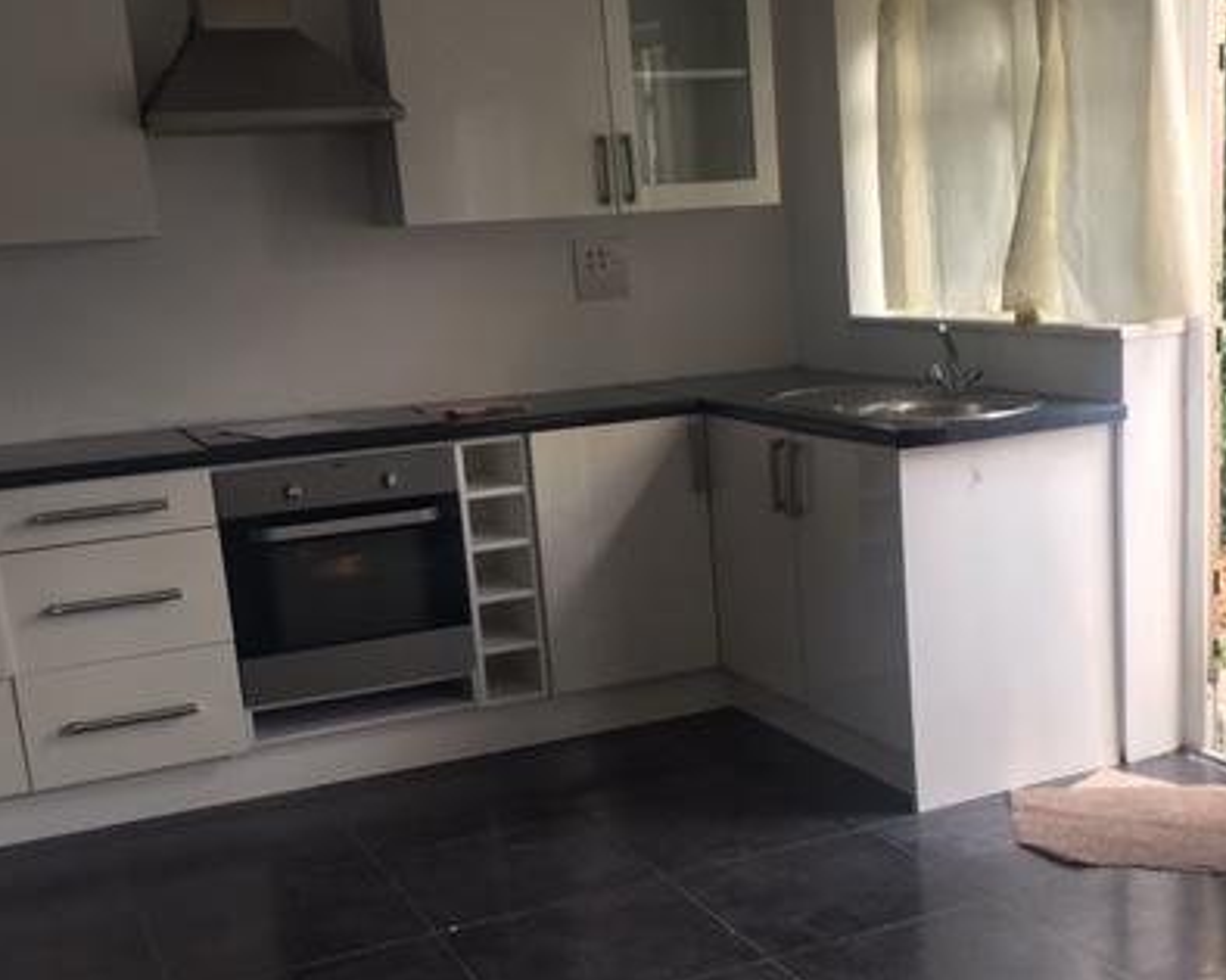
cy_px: 638
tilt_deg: -14.7
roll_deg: +3.1
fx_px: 1669
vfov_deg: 32.5
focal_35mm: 46
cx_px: 784
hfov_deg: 40.0
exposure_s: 1/50
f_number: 2.2
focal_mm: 4.15
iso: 25
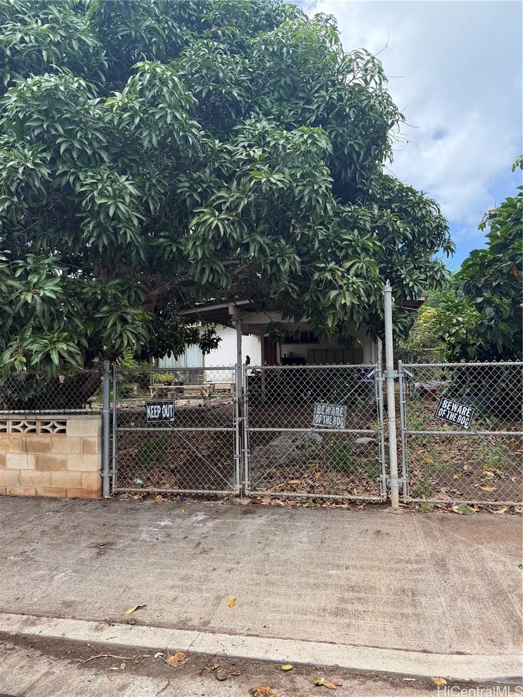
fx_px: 483
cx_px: 262
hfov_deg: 56.8
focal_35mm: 24
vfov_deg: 71.6
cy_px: 348
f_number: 1.78
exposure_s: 1/1901
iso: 100
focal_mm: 6.76
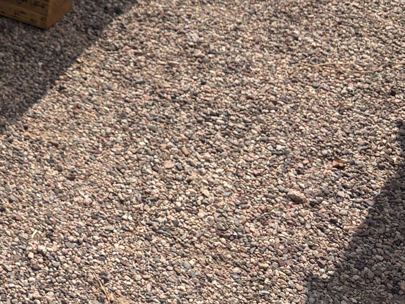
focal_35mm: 94
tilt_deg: -17.6
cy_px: -143
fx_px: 1100
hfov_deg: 17.5
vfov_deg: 14.7
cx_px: -293
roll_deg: -1.5
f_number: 1.6
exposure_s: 1/10101
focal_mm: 5.96
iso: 50
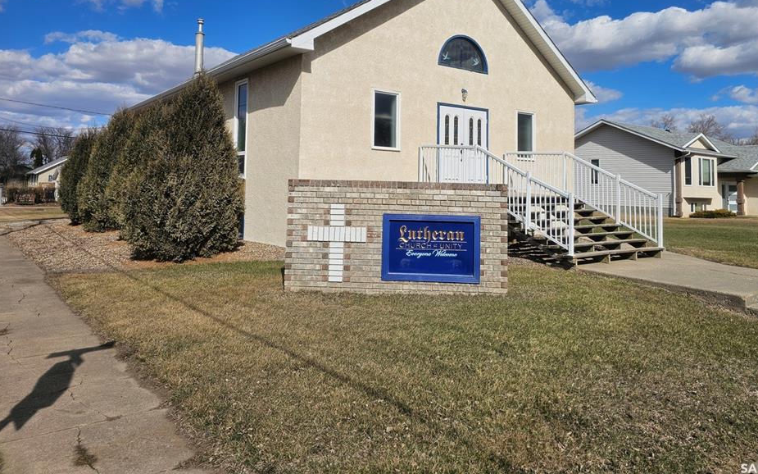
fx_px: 558
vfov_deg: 45.4
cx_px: 402
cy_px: 160
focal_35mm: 27
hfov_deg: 68.3
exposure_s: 1/2423
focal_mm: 6.3
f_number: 1.7
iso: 10
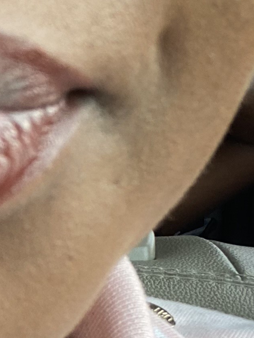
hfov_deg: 12.6
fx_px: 1076
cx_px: -155
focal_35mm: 110
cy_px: 329
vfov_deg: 17.5
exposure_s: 1/105
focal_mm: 2.71
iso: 100
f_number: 2.2
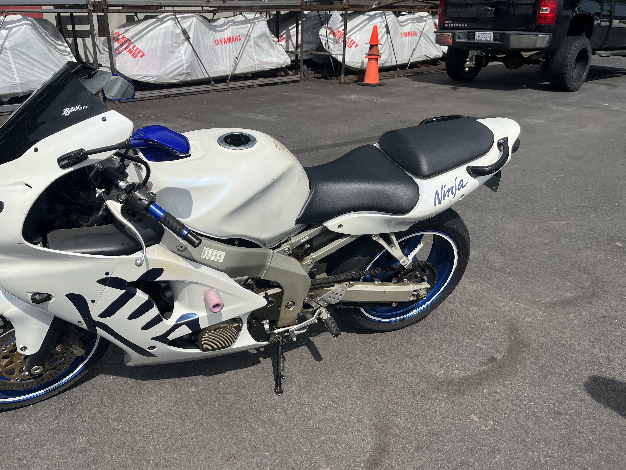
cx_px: 266
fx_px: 543
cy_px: 235
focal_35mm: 30
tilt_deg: -24.7
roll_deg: -1.7
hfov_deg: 59.7
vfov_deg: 46.8
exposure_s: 1/6494
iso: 50
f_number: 1.6
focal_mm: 5.1
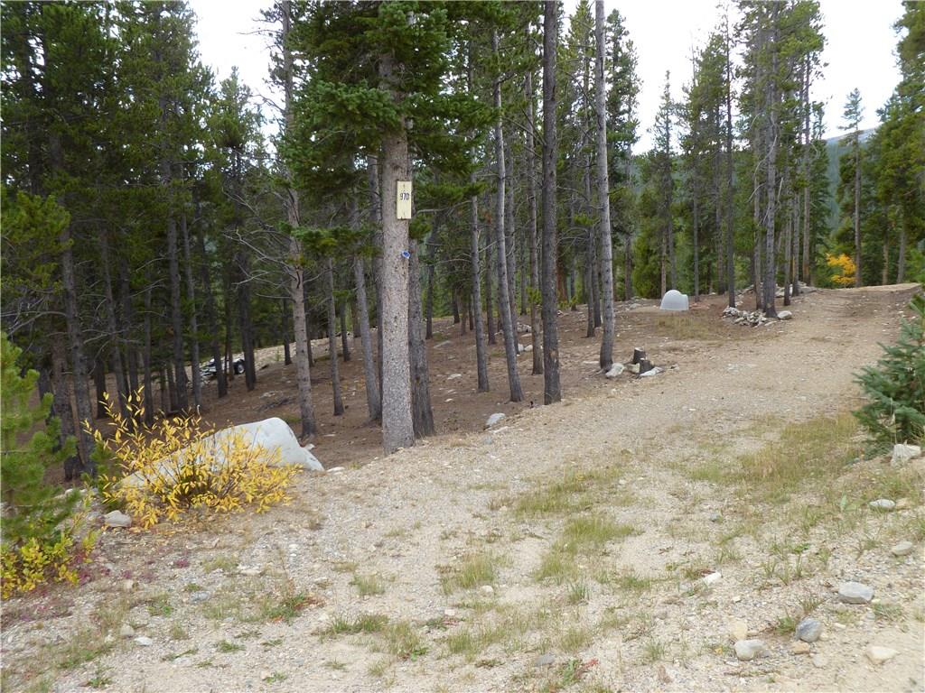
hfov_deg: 63.4
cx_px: 462
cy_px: 346
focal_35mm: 28
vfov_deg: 49.7
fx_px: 748
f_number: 3.3
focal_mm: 5
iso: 80
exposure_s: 1/125
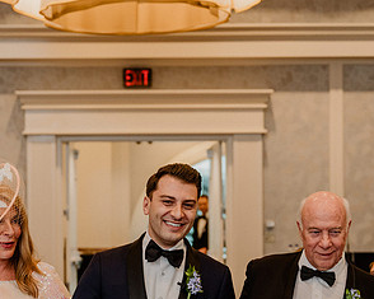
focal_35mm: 106
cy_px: 205
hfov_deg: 18.1
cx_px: 145
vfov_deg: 14.5
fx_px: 1173
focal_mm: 56
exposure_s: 1/160
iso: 1600
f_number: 3.2
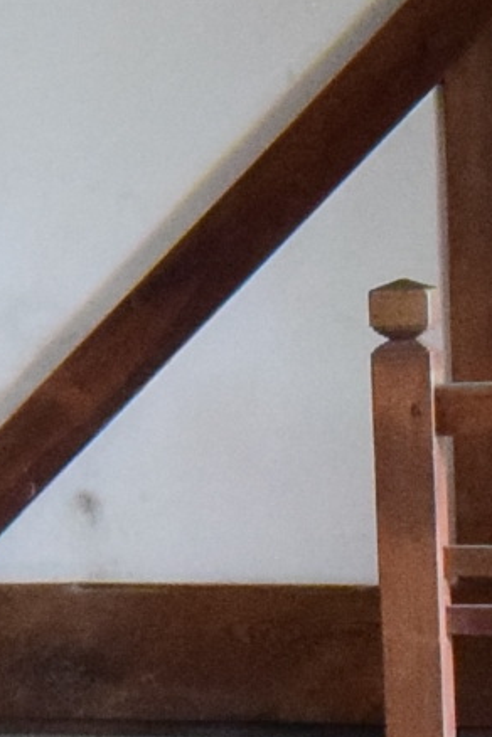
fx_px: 3157
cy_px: 296
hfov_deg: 8.7
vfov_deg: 13.3
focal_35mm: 154
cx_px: -224
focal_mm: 10
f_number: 6.7
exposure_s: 1/15
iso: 1600
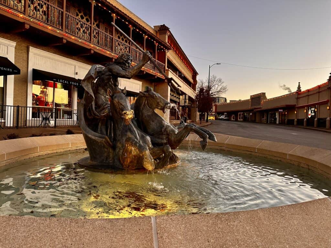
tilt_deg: -1.2
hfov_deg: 71.6
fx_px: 229
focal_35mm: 24
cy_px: 124
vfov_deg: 56.8
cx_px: 166
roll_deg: -3.2
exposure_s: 1/60
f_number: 1.78
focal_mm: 6.86
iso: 200
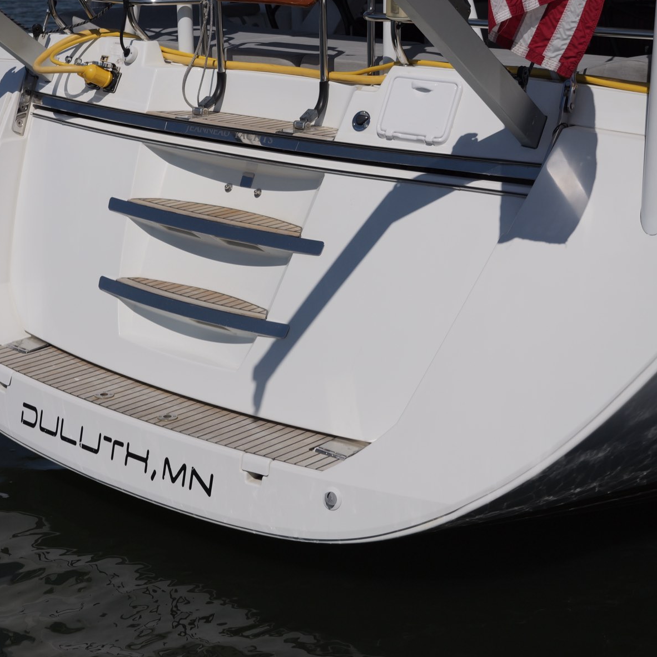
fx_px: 1439
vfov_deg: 25.7
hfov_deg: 25.7
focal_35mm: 67
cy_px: 327
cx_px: 283
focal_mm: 28
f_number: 3.6
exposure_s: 1/6400
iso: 100
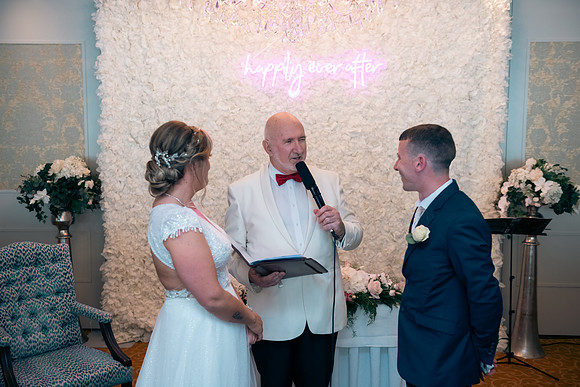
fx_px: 612
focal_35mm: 38
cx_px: 290
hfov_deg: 50.7
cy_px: 194
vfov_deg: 35.1
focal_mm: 38
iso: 640
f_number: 3.5
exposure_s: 1/160
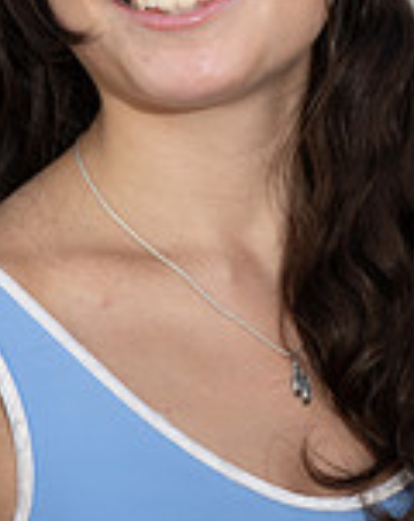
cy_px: -179
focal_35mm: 561
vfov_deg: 3.4
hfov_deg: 2.7
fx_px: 8627
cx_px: 238
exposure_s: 1/800
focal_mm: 200
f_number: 2.8
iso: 200
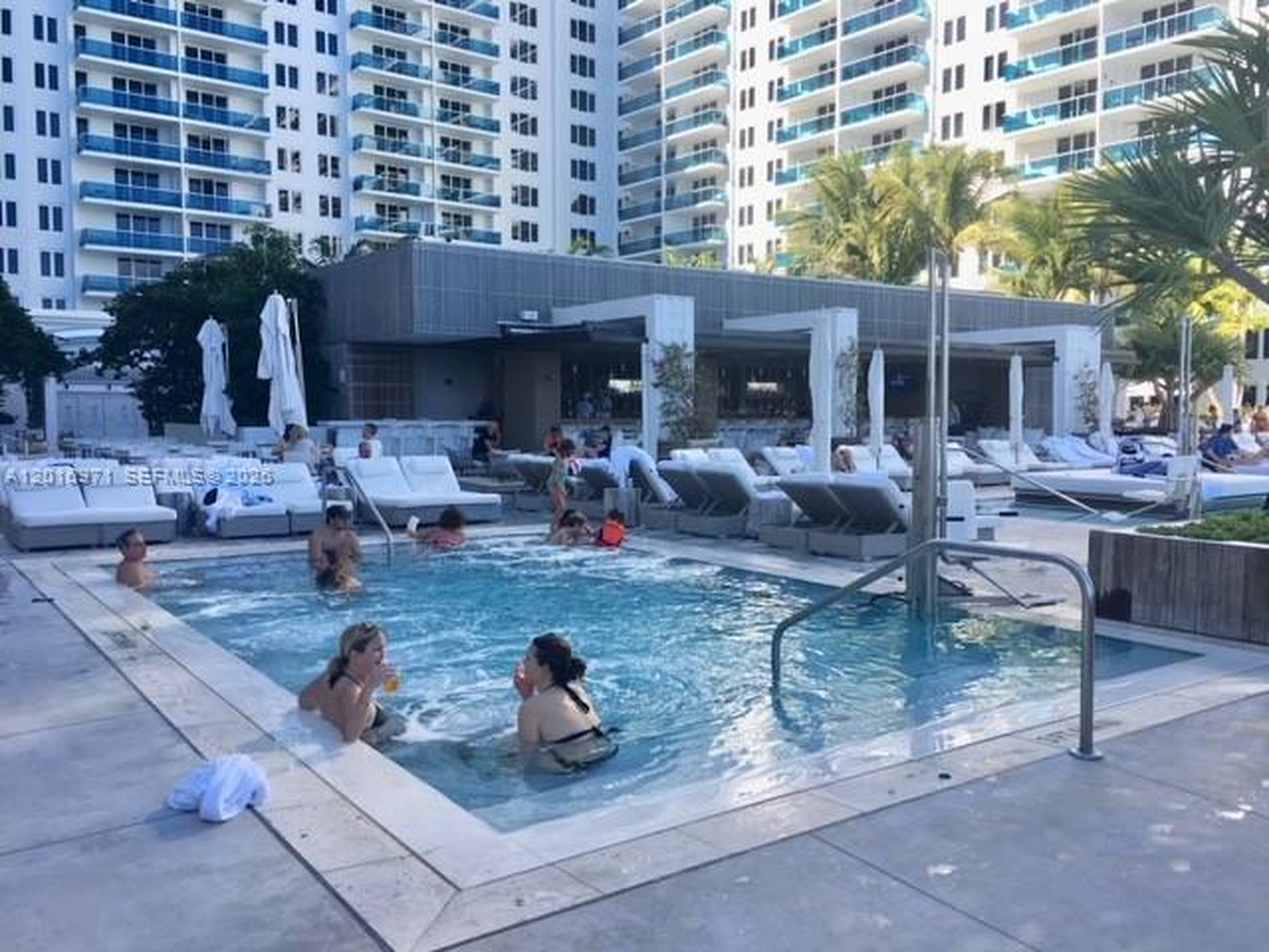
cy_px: 476
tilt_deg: -2.8
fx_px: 1063
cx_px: 634
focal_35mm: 29
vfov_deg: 48.2
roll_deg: -1.1
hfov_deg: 61.7
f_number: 2.2
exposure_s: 1/601
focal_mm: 4.15
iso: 25
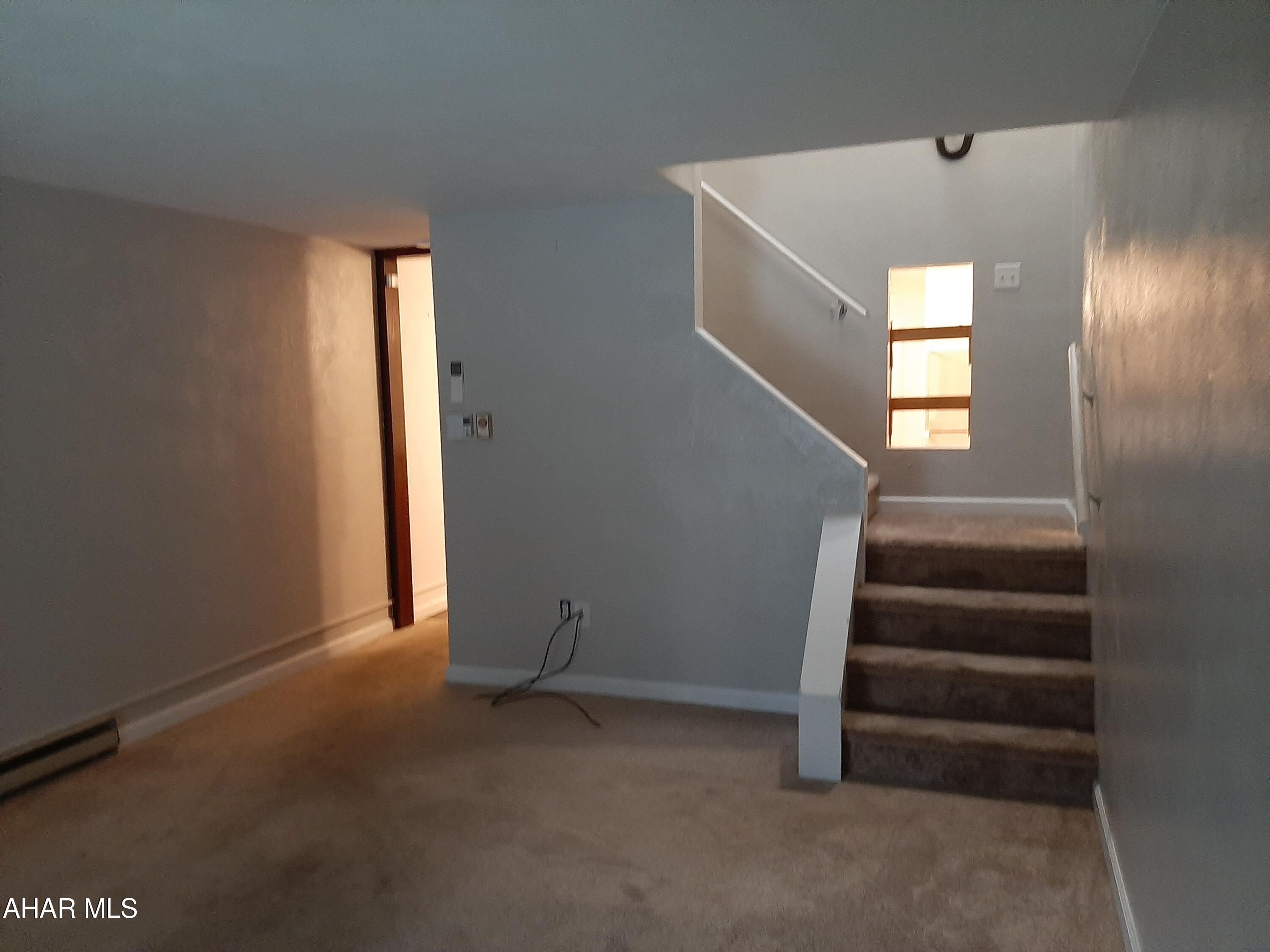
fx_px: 954
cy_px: 476
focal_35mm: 26
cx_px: 635
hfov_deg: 67.3
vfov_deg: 53.1
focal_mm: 3.93
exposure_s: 1/24
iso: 400
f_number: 1.7
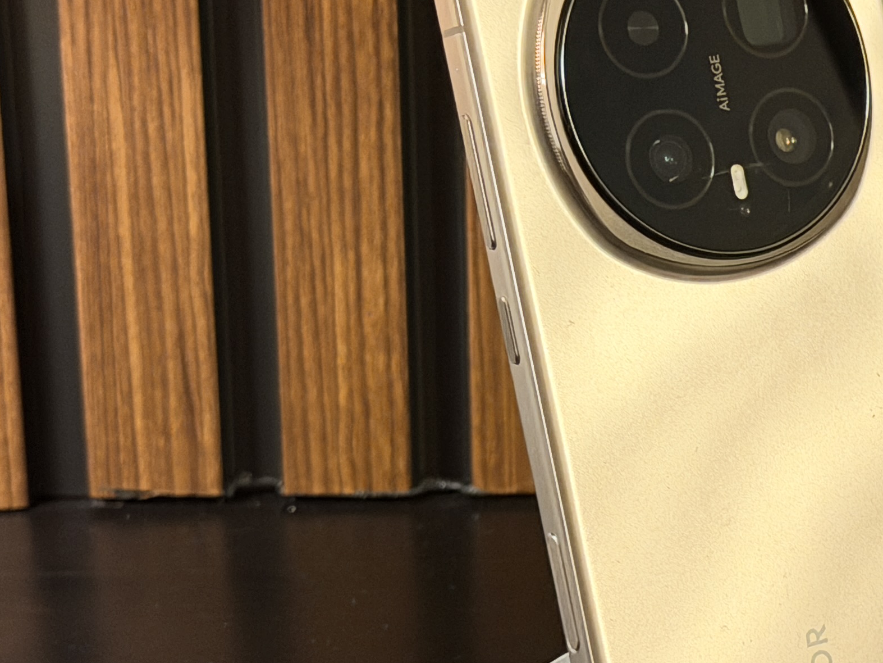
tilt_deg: -19.0
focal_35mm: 123
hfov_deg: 15.8
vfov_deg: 12.1
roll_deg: +0.3
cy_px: 343
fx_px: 3138
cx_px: 777
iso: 500
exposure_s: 1/33
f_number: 1.78
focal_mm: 6.76
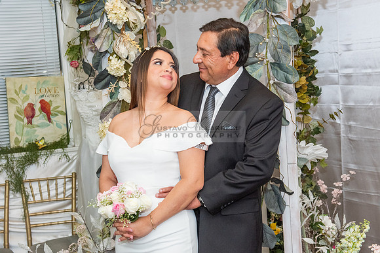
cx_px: 194
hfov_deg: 35.6
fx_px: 591
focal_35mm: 56
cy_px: 129
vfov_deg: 24.2
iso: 1600
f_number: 4.5
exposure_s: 1/125
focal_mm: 45
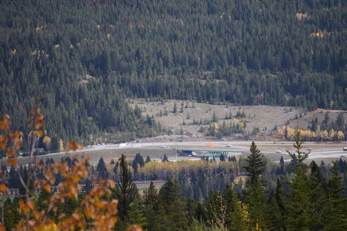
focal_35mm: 300
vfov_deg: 4.6
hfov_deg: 6.9
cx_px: 174
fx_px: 2891
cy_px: 116
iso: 500
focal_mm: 200
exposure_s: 1/1000
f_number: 5.6
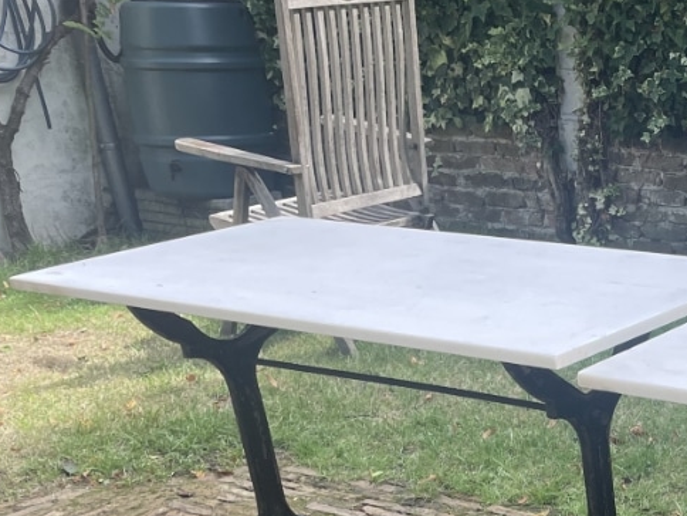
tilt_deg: -29.2
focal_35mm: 65
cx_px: 817
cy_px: 636
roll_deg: +2.5
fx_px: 1290
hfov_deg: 26.6
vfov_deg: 20.9
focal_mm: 4.2
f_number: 1.6
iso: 32
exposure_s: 1/666
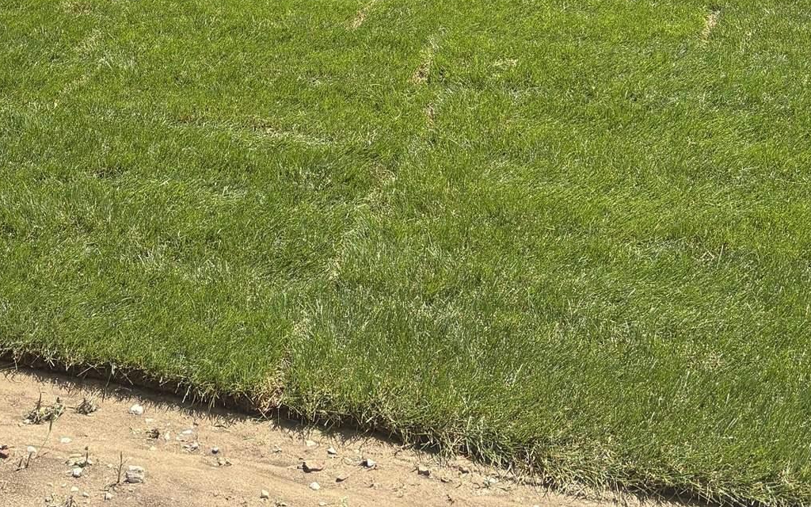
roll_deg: -0.9
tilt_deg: -0.6
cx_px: 154
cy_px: -239
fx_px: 1370
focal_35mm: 62
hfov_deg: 32.0
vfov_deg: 18.7
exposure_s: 1/2451
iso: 50
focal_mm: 5.96
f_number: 1.6
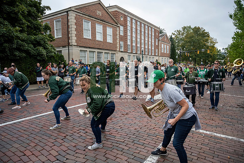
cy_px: 82
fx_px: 163
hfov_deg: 73.7
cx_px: 122
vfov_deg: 53.2
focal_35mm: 24
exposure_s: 1/1600
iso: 1000
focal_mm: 24
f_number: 4
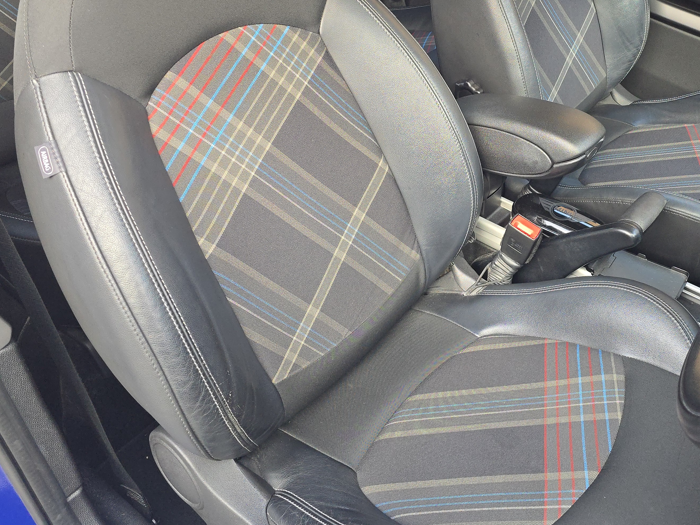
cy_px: 152
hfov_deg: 51.2
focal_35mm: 35
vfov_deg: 39.9
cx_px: 493
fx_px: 708
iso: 160
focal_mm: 6.3
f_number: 1.7
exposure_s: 1/180
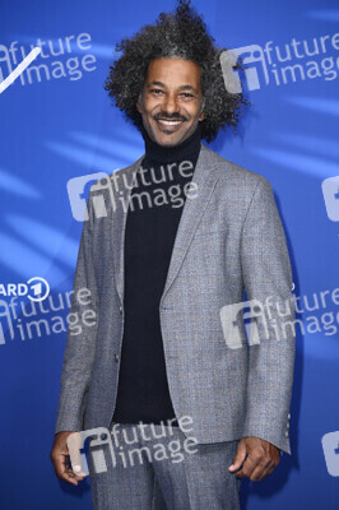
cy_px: 255
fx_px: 1641
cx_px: 170
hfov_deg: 11.8
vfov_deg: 17.7
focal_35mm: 116
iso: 1250
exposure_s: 1/250
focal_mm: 116
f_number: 5.6
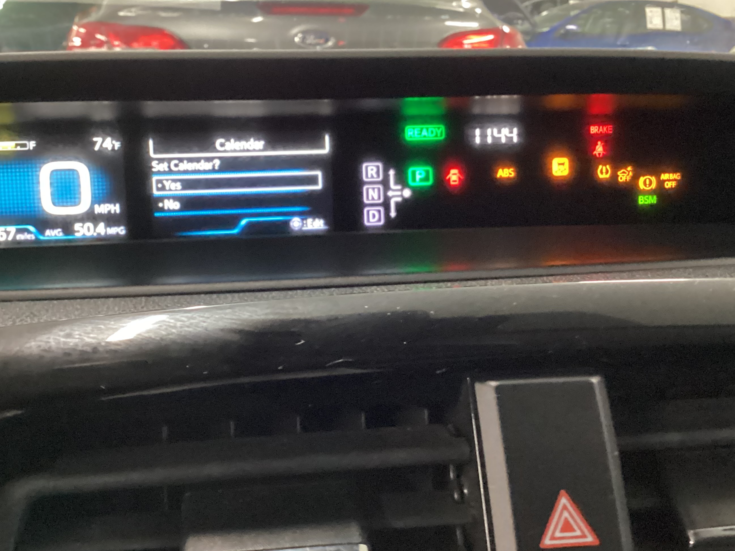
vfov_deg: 36.8
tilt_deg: -18.8
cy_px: 280
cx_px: 335
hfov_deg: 47.8
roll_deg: -0.1
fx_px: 828
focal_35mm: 39
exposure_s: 1/24
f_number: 2.4
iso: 640
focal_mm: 3.3
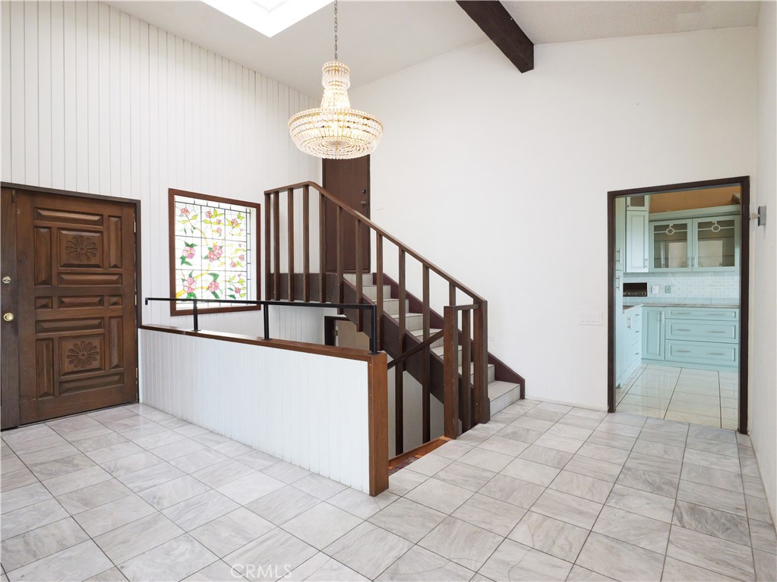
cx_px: 388
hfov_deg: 87.8
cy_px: 291
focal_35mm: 18
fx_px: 404
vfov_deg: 71.6
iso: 1600
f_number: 8
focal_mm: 9
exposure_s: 1/200
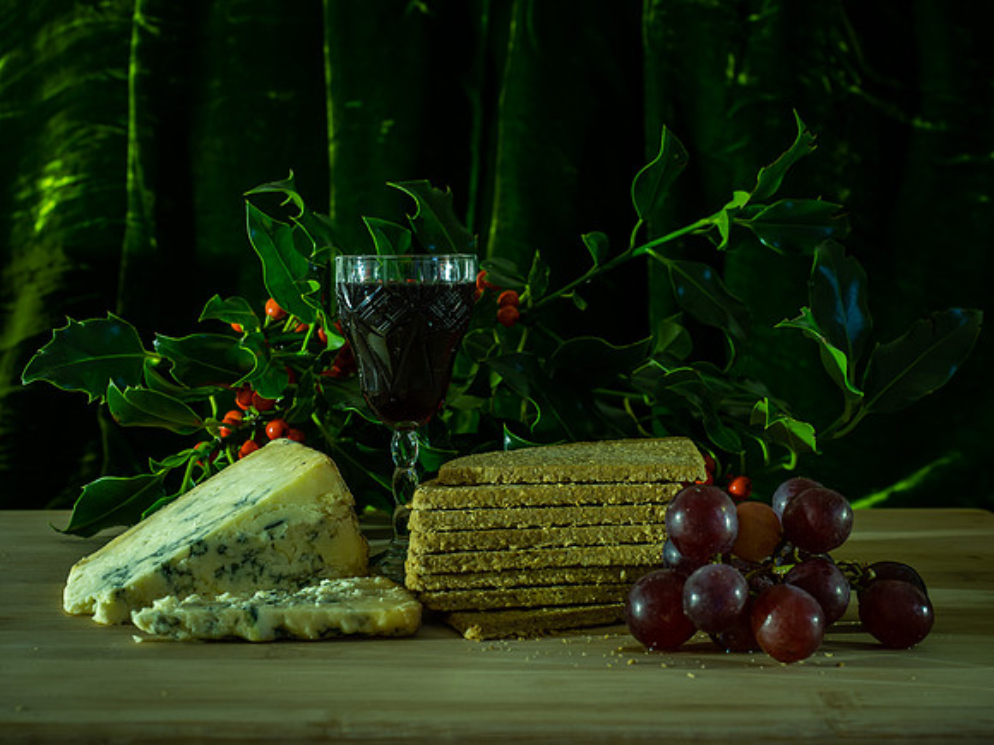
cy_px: 372
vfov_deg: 22.9
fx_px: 1838
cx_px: 497
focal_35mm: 64
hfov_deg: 30.3
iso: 200
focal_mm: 32
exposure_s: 8
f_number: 5.6
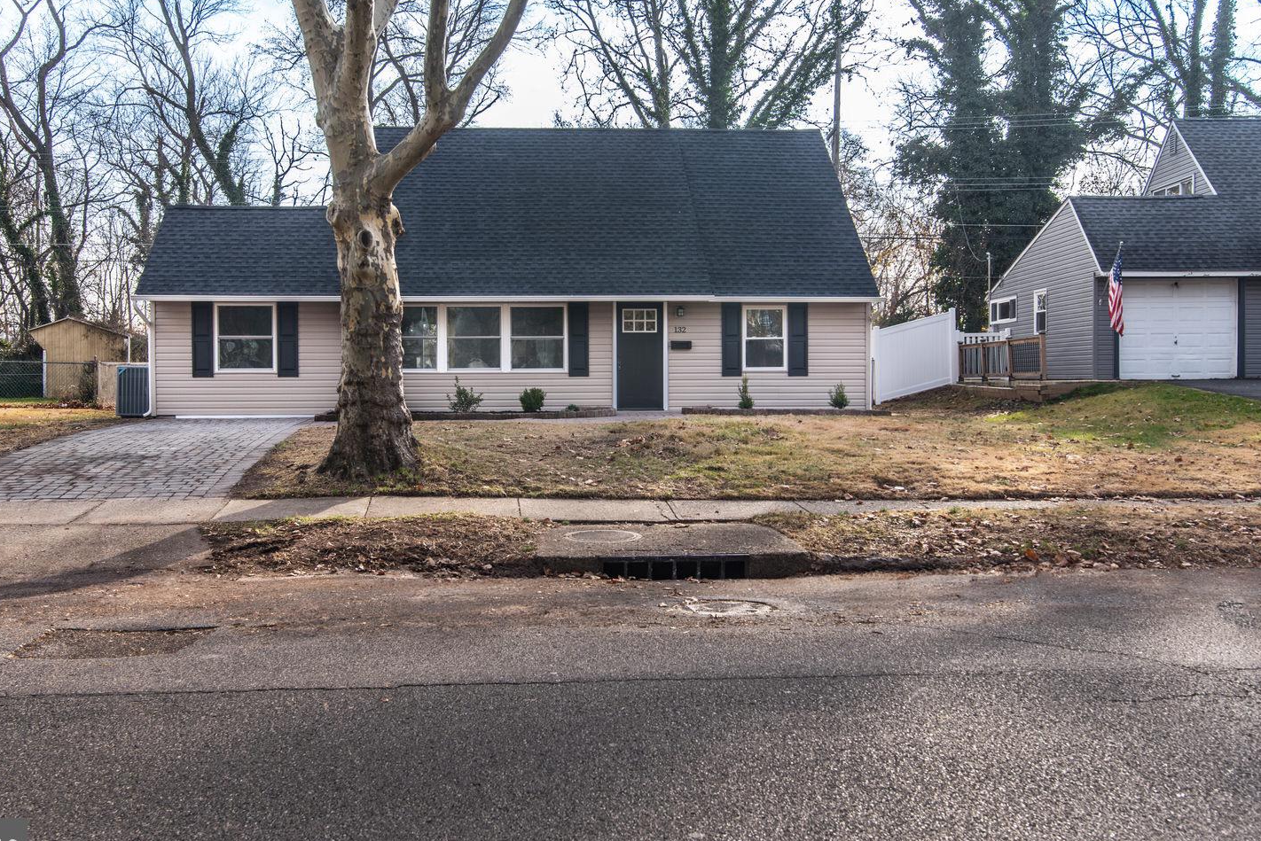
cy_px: 395
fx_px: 1261
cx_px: 584
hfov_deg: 53.1
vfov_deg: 36.9
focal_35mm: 36
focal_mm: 32
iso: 100
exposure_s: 1/200
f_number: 8
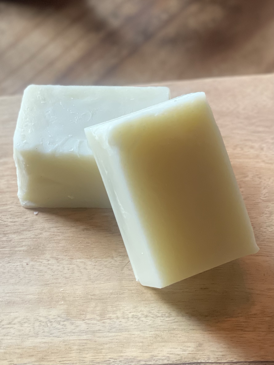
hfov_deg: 28.0
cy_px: 182
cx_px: 137
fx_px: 549
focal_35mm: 52
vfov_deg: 36.8
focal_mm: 6
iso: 250
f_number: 2
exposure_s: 1/120
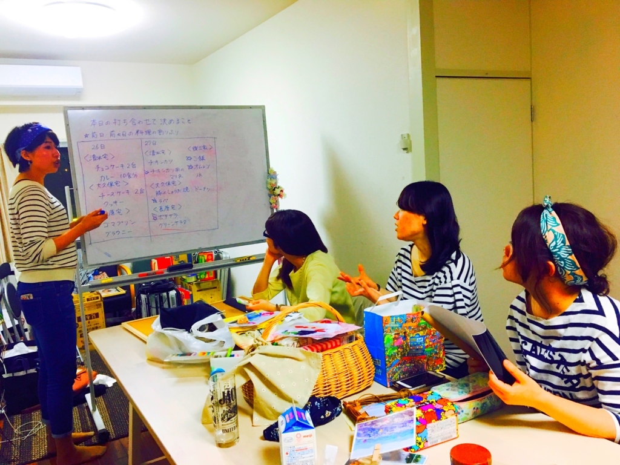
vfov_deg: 48.2
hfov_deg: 61.7
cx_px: 310
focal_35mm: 29
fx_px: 519
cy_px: 232
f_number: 2.2
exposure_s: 1/30
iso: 200
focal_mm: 4.15
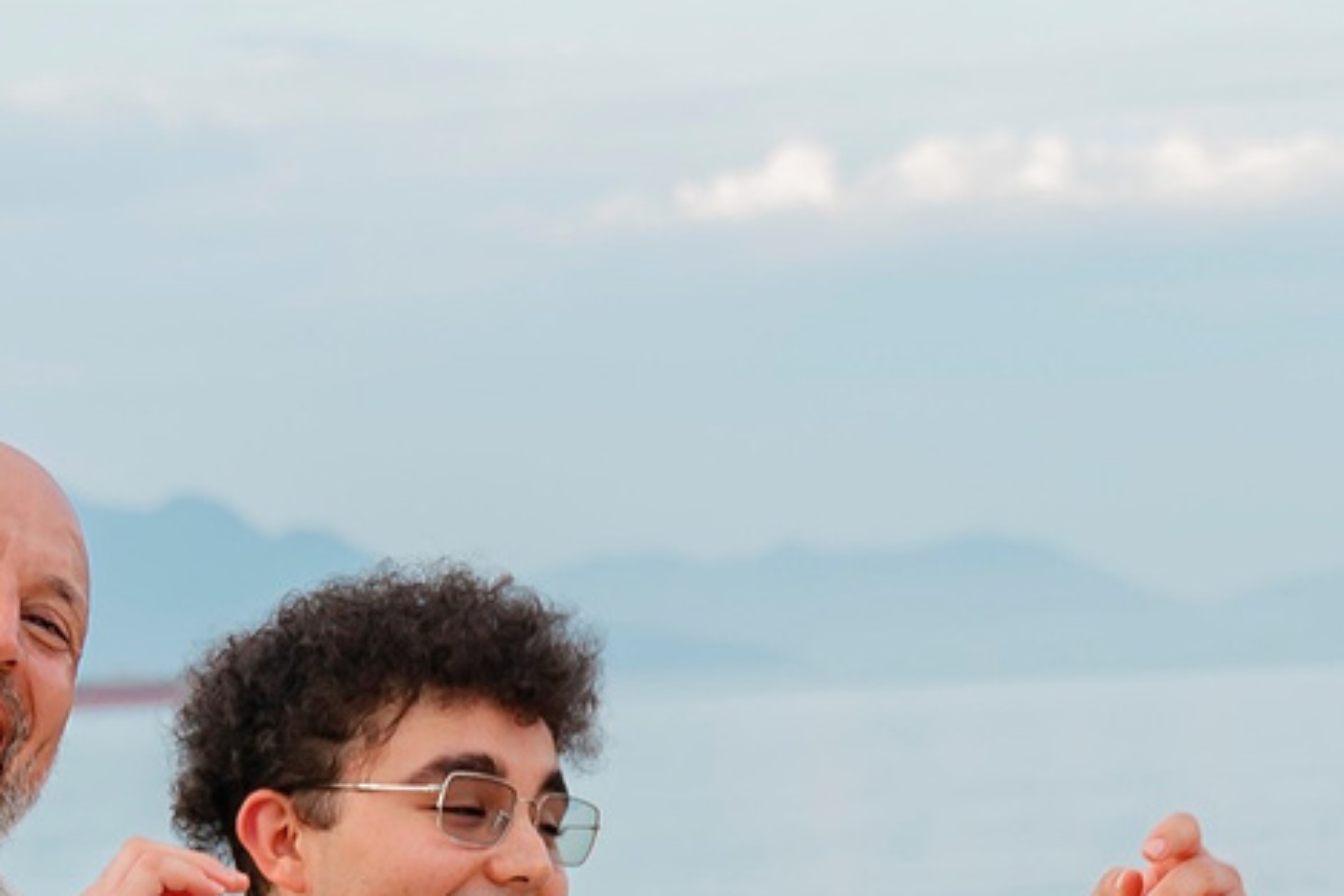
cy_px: 1600
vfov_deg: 7.1
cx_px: 1559
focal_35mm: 188
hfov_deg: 10.8
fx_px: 7025
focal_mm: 34.4
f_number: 2.8
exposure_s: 1/400
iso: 160
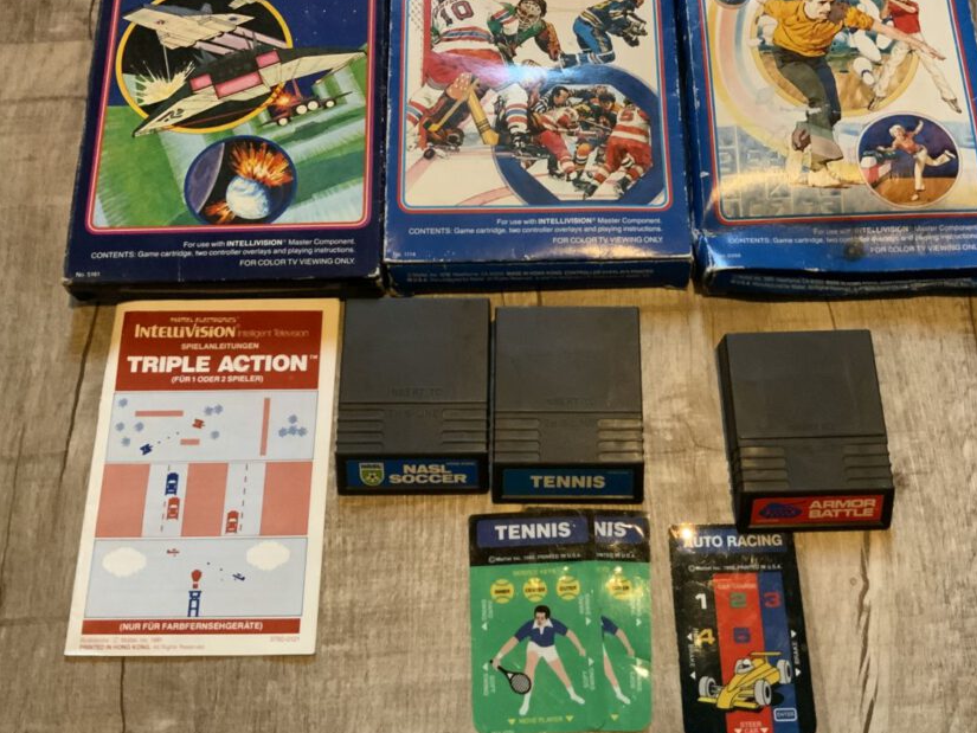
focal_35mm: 36
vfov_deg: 39.6
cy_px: 324
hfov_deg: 51.2
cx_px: 547
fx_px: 1016
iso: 320
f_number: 1.8
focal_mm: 3
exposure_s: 1/30
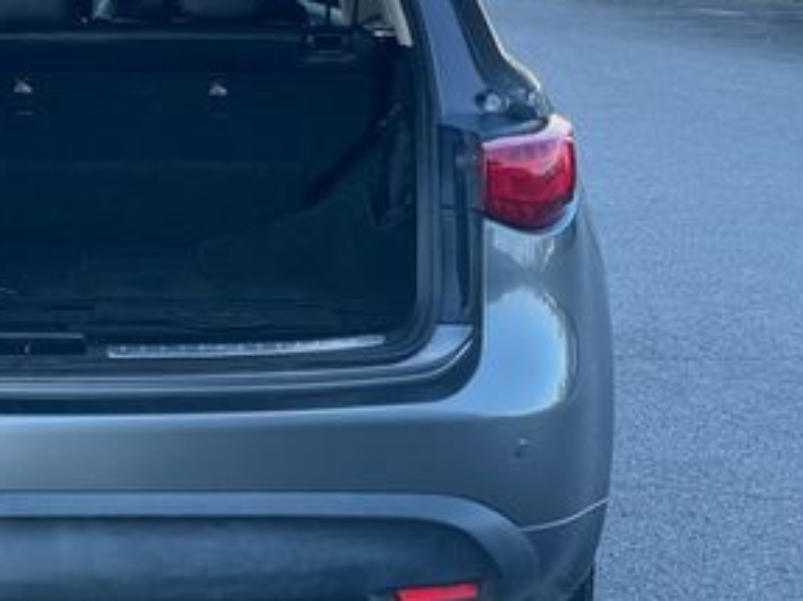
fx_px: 2690
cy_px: 70
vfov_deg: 12.7
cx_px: 28
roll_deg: -2.8
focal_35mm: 116
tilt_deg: -10.6
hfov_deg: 16.7
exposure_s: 1/440
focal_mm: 6
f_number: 2
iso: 25
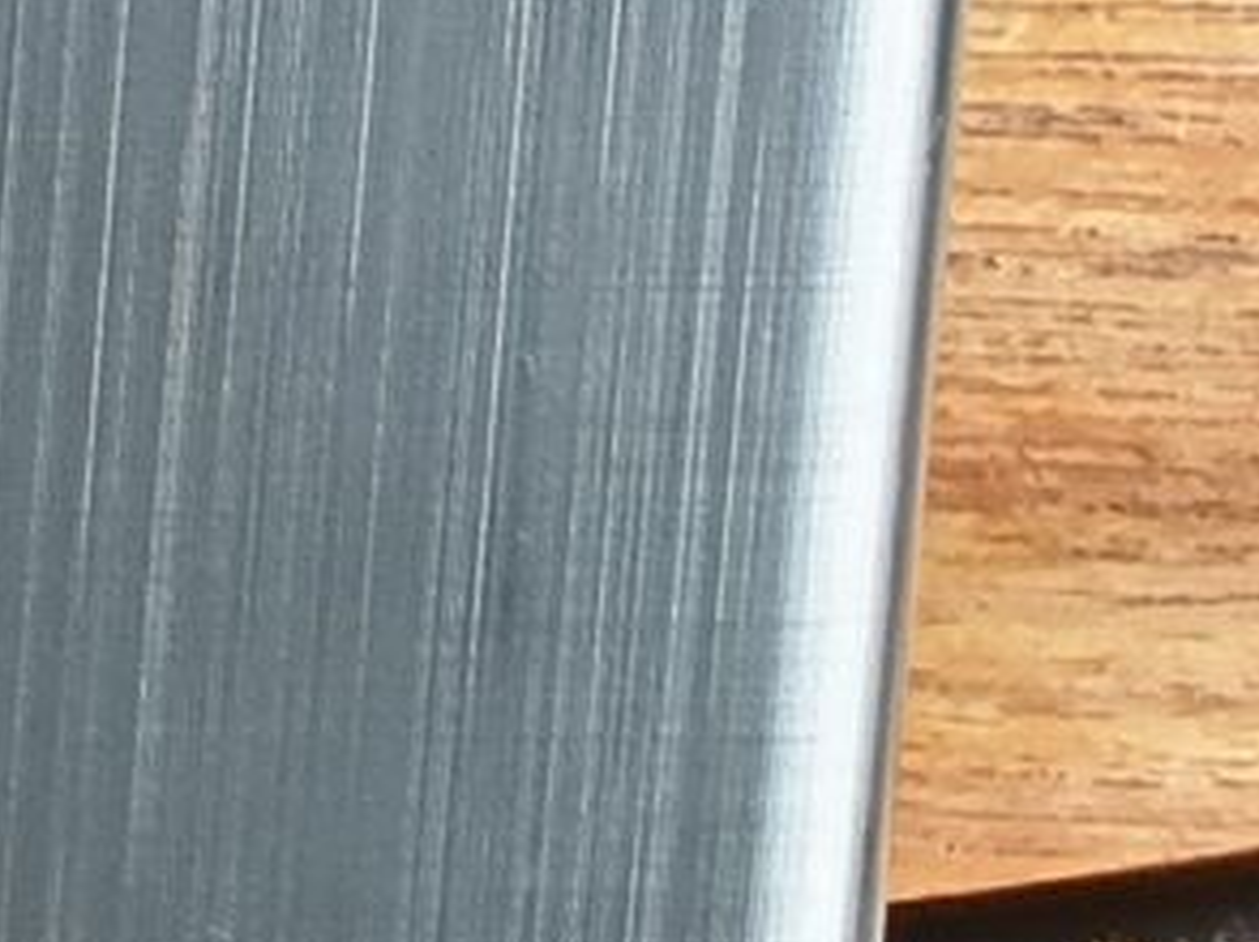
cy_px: -1982
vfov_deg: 7.3
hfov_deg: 8.5
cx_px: -3019
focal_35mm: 177
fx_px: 6432
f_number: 2.4
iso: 125
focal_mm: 4.3
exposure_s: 1/50
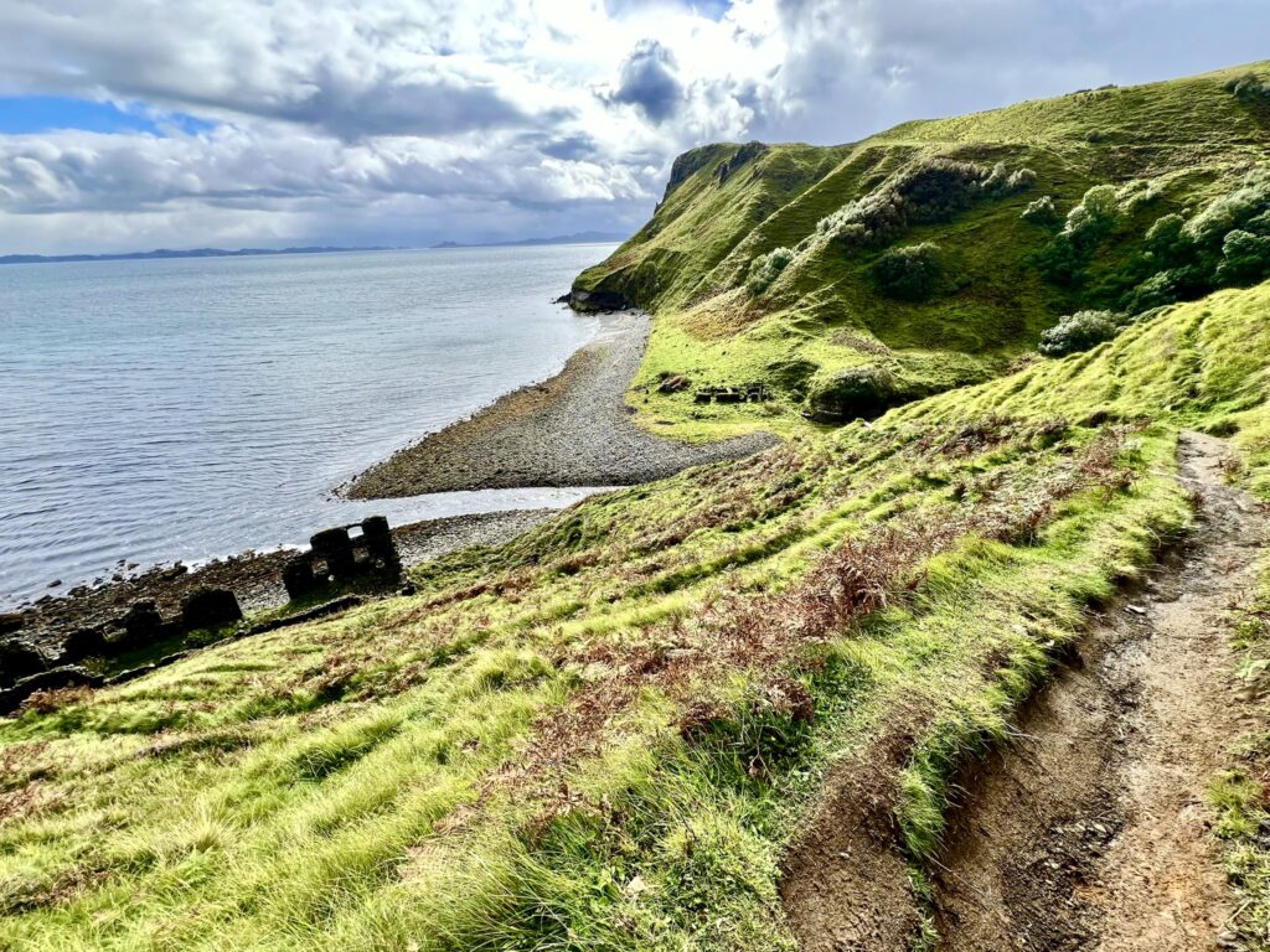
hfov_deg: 106.2
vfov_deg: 89.9
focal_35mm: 13
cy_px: 476
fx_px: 477
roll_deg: +0.8
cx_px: 635
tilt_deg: -25.2
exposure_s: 1/633
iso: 32
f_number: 1.8
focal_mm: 1.57
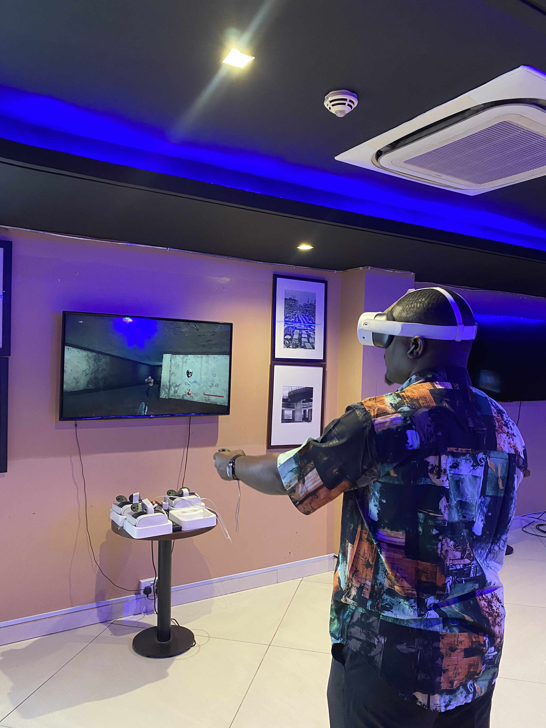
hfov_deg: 53.1
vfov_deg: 67.3
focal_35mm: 26
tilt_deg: +0.5
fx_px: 547
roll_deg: -1.4
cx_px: 273
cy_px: 364
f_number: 1.8
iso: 400
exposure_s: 1/40
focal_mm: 4.25
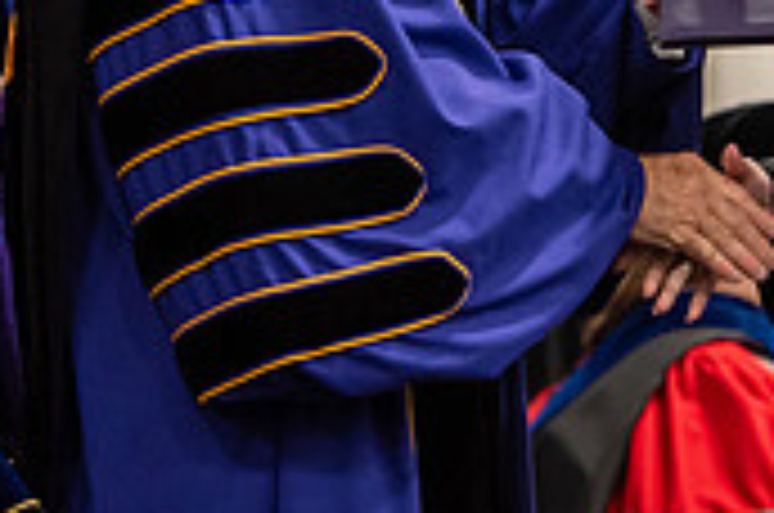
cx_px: 734
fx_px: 7983
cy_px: -281
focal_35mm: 372
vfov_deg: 3.7
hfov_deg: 5.5
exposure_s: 1/200
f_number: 3.2
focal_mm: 110
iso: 2000
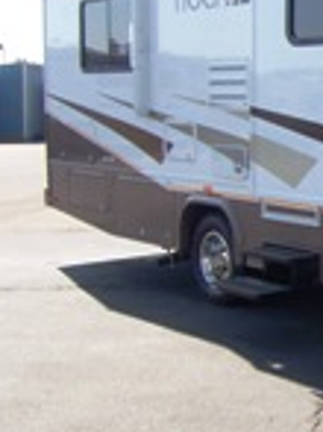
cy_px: 168
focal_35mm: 70
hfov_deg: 17.2
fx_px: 872
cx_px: 581
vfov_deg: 27.7
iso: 64
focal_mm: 3.8
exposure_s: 1/160
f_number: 5.6
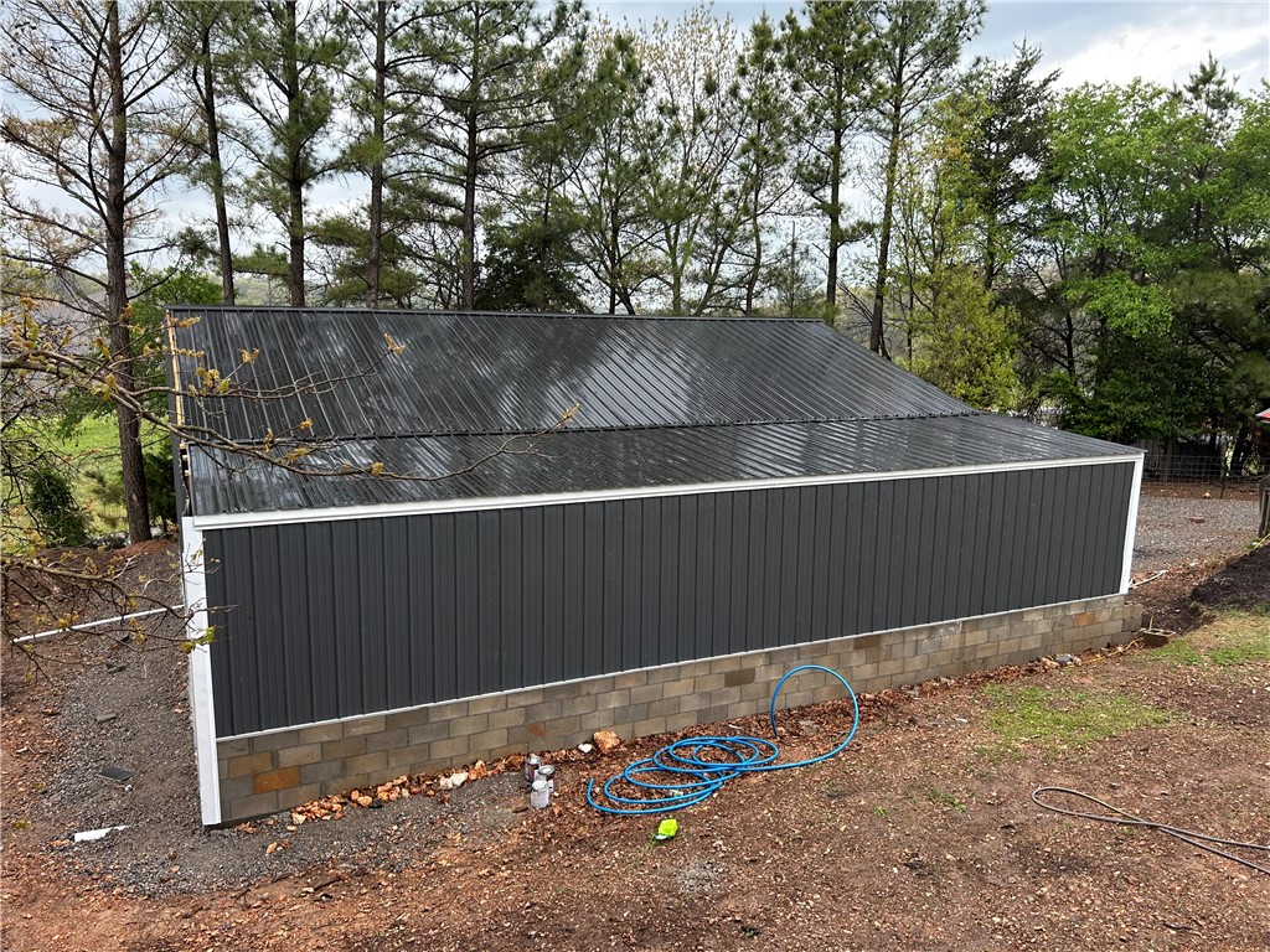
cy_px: 476
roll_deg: +0.2
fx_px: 954
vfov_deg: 53.1
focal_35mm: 26
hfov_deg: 67.3
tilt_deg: -9.5
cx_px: 635
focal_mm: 5.7
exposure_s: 1/121
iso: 50
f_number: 1.5
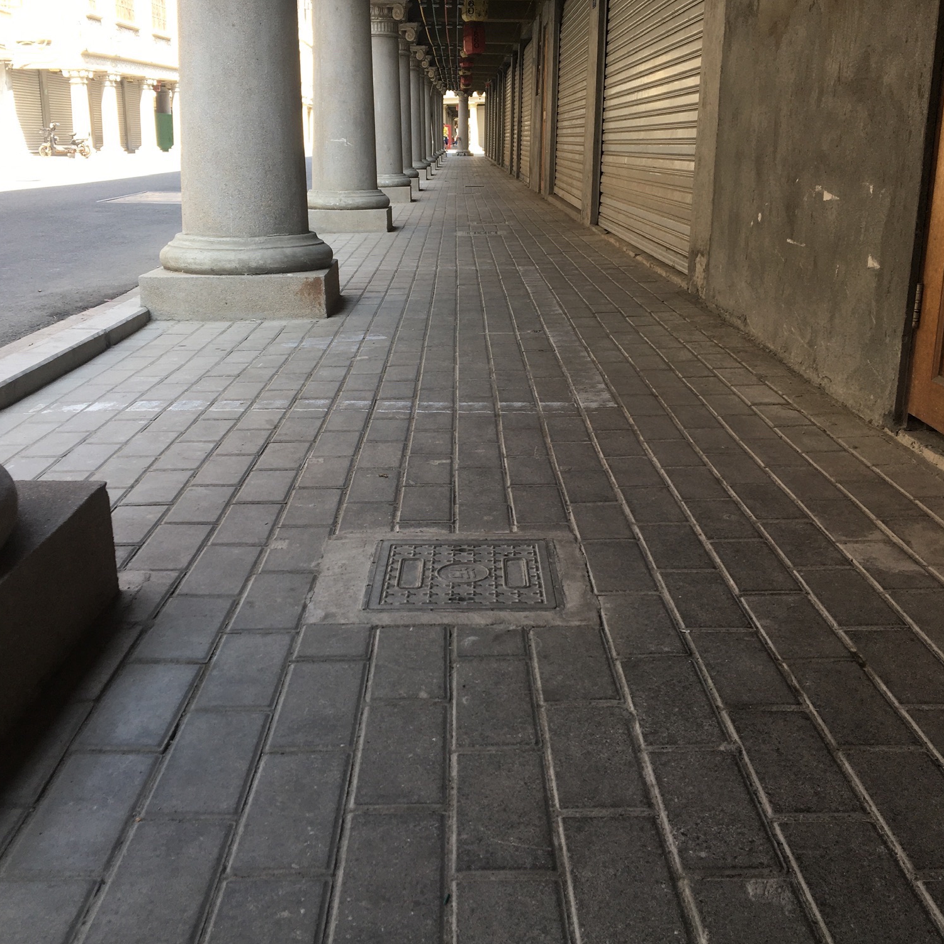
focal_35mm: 35
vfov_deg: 47.1
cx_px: 464
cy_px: 413
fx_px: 1080
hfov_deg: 47.2
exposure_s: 1/113
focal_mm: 4.15
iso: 25
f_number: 2.2
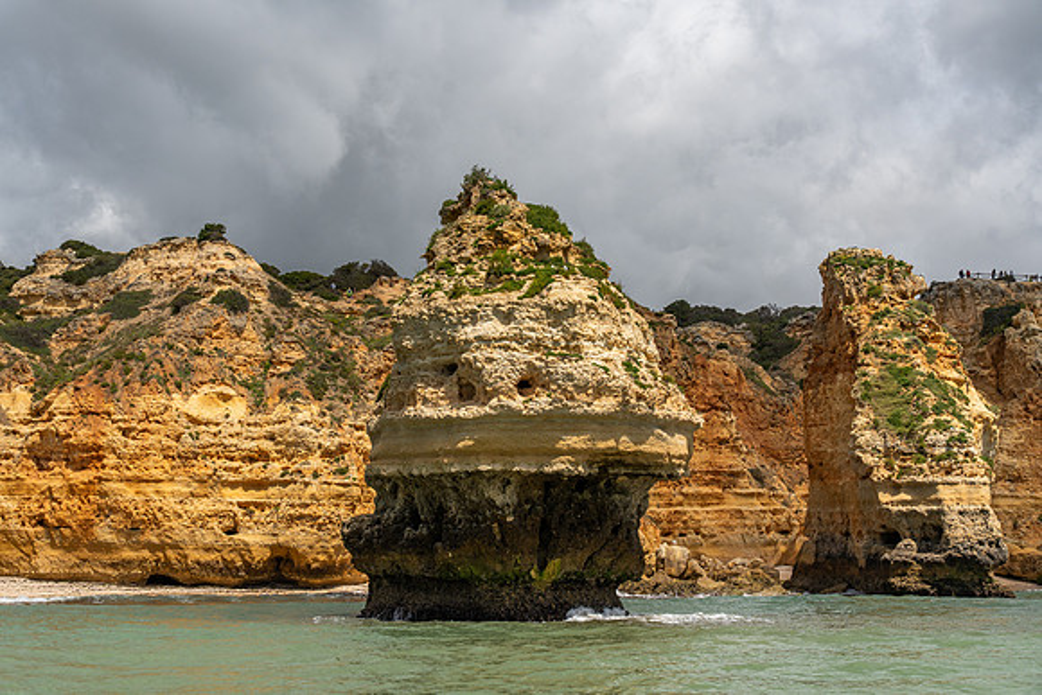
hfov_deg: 35.7
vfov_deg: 24.2
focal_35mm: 56
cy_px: 343
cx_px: 514
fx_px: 1618
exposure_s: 1/1600
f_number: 8
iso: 160
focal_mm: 55
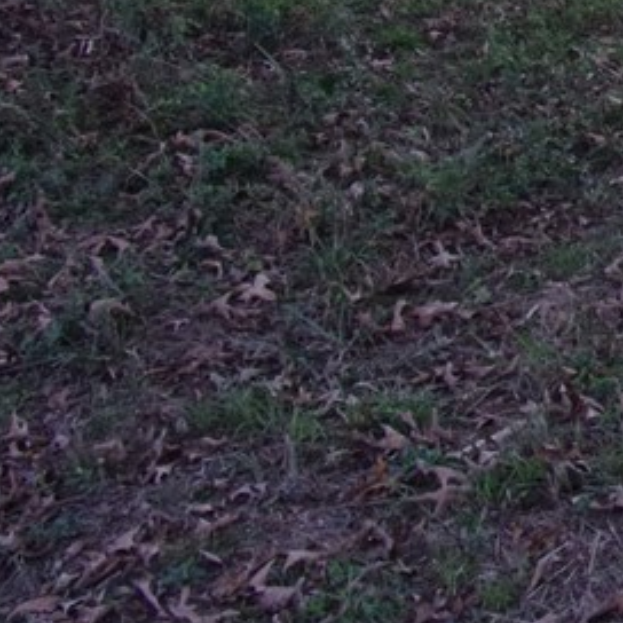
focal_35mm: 80
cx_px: 1042
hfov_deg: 18.2
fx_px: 1629
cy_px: -174
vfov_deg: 20.0
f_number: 3.3
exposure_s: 1/90
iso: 80
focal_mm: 4.3
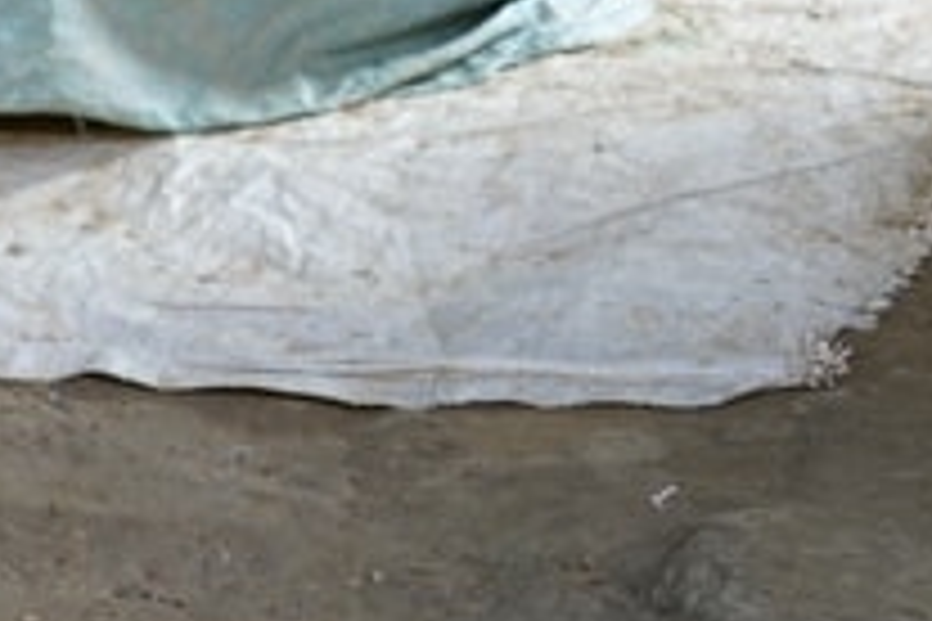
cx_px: -950
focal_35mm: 165
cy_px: -76
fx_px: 4271
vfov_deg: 8.3
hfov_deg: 11.2
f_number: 4
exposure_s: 1/160
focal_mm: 38
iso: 800
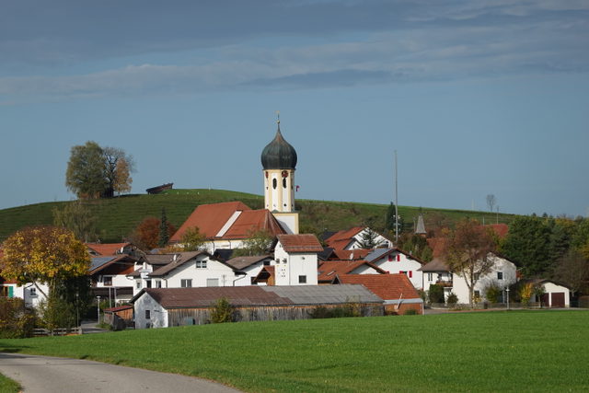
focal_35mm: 169
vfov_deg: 8.1
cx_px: 294
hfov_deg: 12.2
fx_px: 2765
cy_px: 196
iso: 125
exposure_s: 1/1000
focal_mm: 61.19
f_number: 4.5
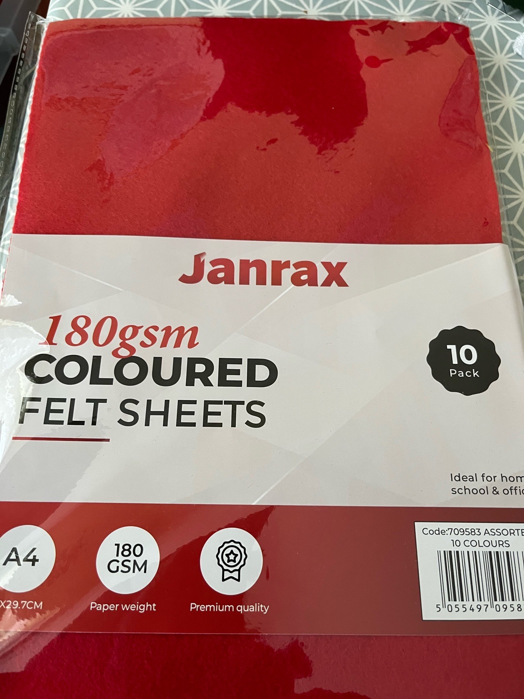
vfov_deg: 67.3
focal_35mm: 26
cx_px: 262
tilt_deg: -71.6
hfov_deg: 53.1
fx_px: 525
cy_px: 350
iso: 320
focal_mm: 5.1
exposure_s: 1/60
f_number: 1.6
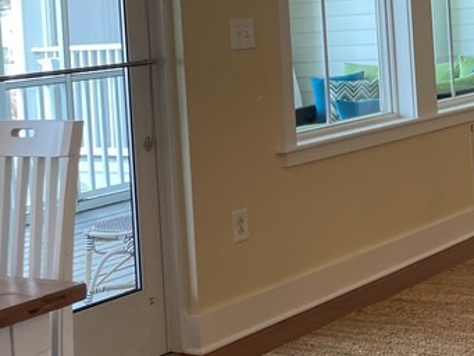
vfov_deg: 18.4
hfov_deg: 22.6
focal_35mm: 78
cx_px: 596
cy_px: 3
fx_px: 1068
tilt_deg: -0.5
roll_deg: +3.3
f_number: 1.6
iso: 64
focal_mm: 4.2
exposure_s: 1/60
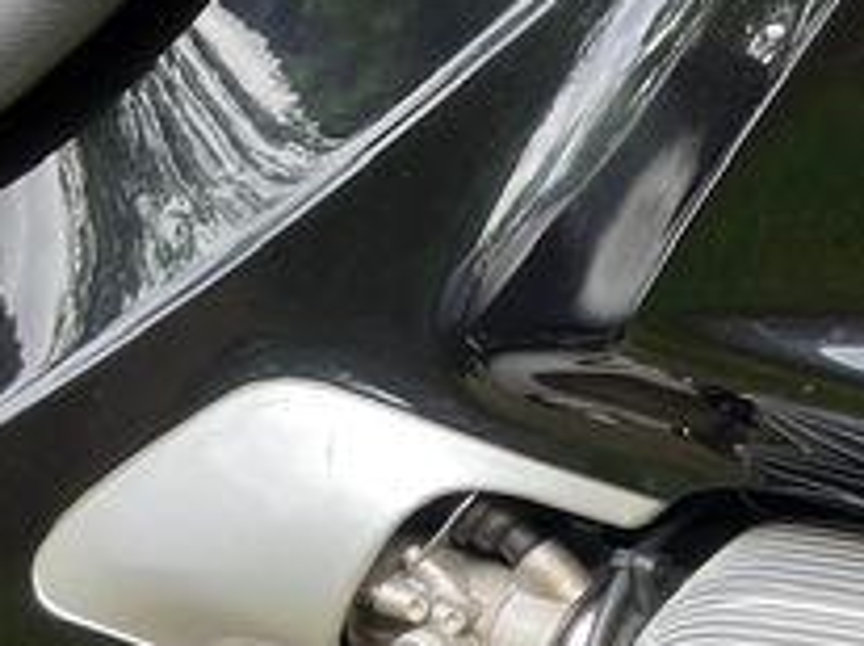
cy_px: 579
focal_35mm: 87
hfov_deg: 21.0
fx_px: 2169
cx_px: 1028
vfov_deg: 16.7
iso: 50
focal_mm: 3.99
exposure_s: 1/121
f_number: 1.8
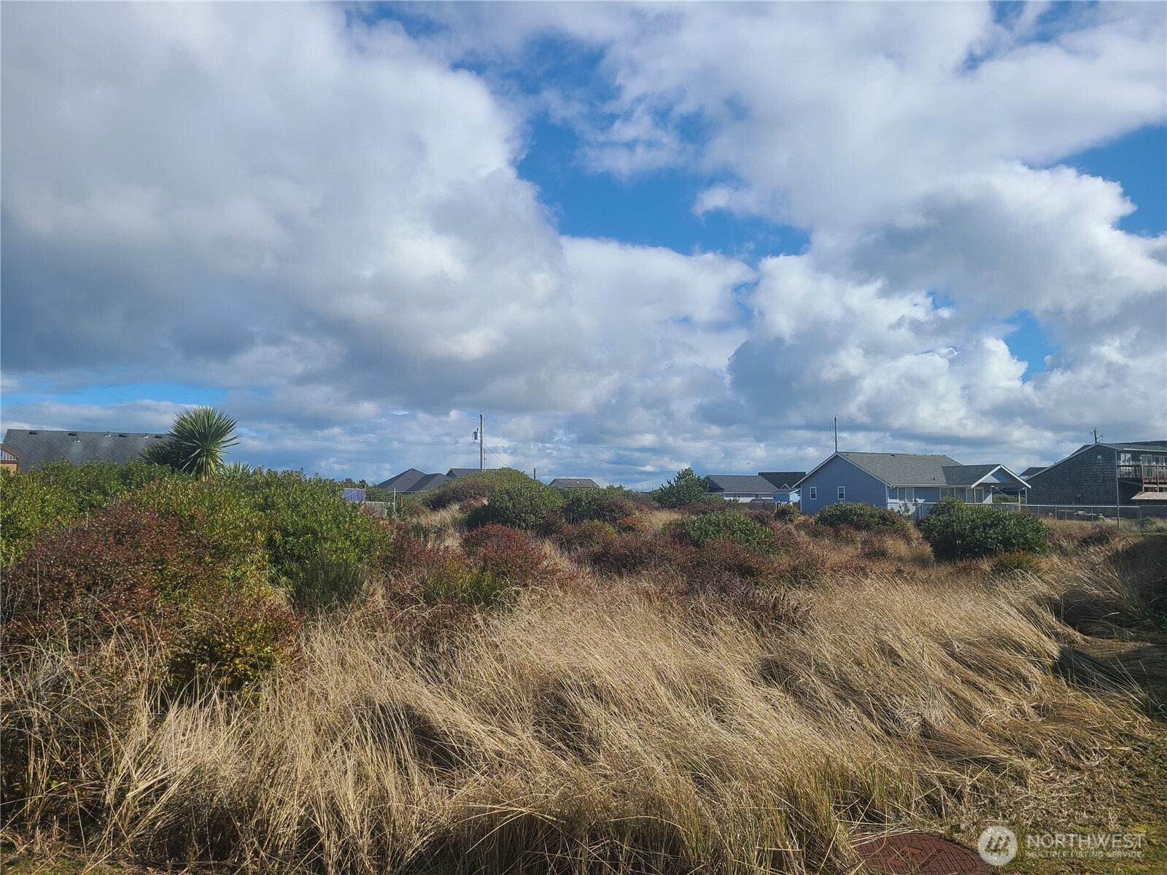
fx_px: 877
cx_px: 584
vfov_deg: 53.1
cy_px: 438
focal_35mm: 26
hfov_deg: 67.3
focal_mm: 5.4
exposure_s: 1/3399
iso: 40
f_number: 1.8
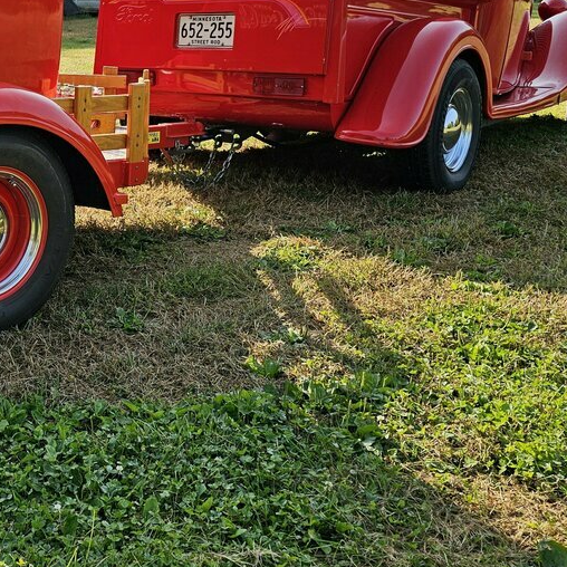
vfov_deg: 34.9
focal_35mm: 48
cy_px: 169
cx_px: -12
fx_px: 890
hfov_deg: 32.3
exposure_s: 1/381
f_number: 1.7
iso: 10
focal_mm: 6.3
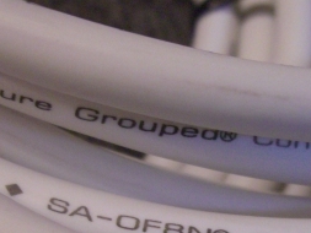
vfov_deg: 15.1
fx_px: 863
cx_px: 209
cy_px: 250
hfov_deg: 20.4
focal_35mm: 96
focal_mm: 7.9
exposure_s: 1/50
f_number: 2.8
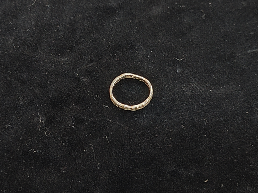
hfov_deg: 21.3
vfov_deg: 16.1
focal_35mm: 92
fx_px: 686
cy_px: 96
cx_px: 129
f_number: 1.65
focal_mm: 6.19
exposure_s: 1/10
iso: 6400
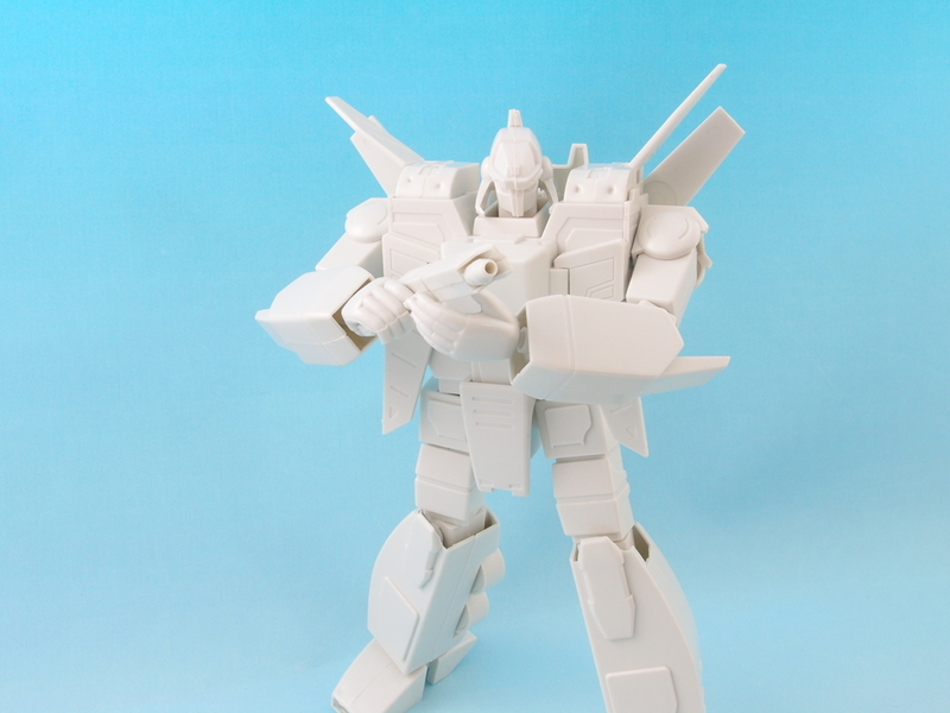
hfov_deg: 54.0
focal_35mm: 34
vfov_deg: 41.8
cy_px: 356
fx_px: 933
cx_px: 475
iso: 100
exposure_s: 1
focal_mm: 7.41
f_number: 8
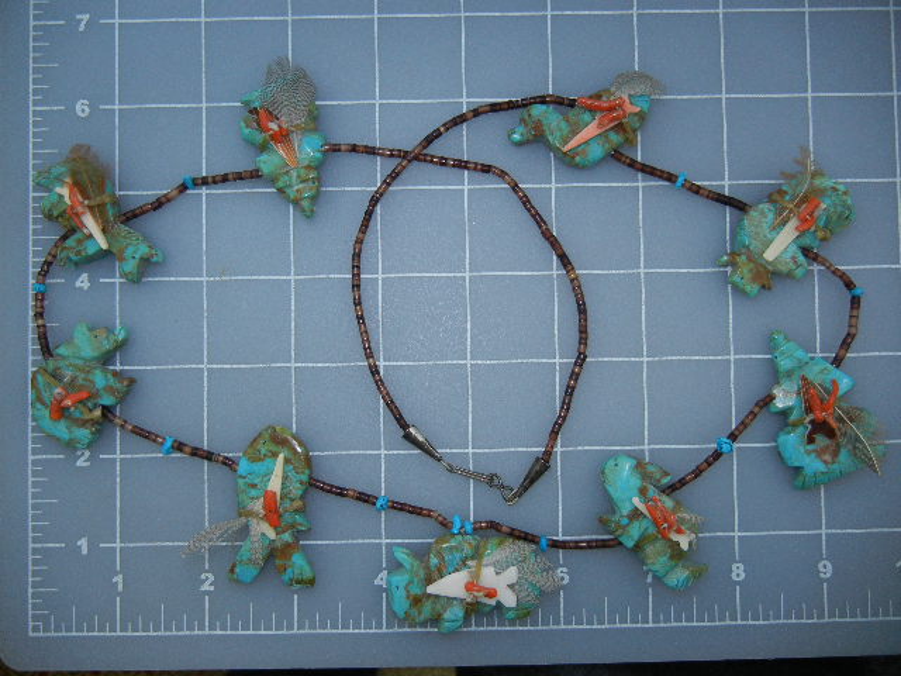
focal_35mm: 30
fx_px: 781
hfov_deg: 60.0
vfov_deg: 46.8
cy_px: 338
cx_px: 450
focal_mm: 5.4
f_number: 3.5
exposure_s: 1/30
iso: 230
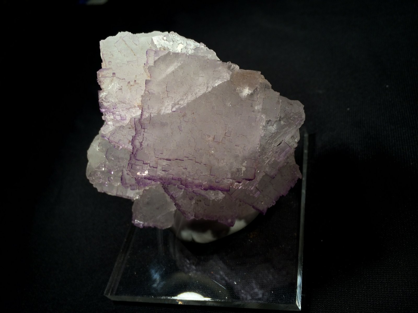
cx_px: 209
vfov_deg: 48.2
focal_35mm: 29
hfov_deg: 61.7
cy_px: 156
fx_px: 350
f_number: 2.2
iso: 32
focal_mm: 4.15
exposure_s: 1/233
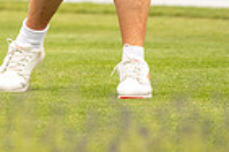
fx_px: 6093
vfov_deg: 1.4
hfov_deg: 2.2
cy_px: -186
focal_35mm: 958
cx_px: 6
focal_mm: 300
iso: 500
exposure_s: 1/1000
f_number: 4
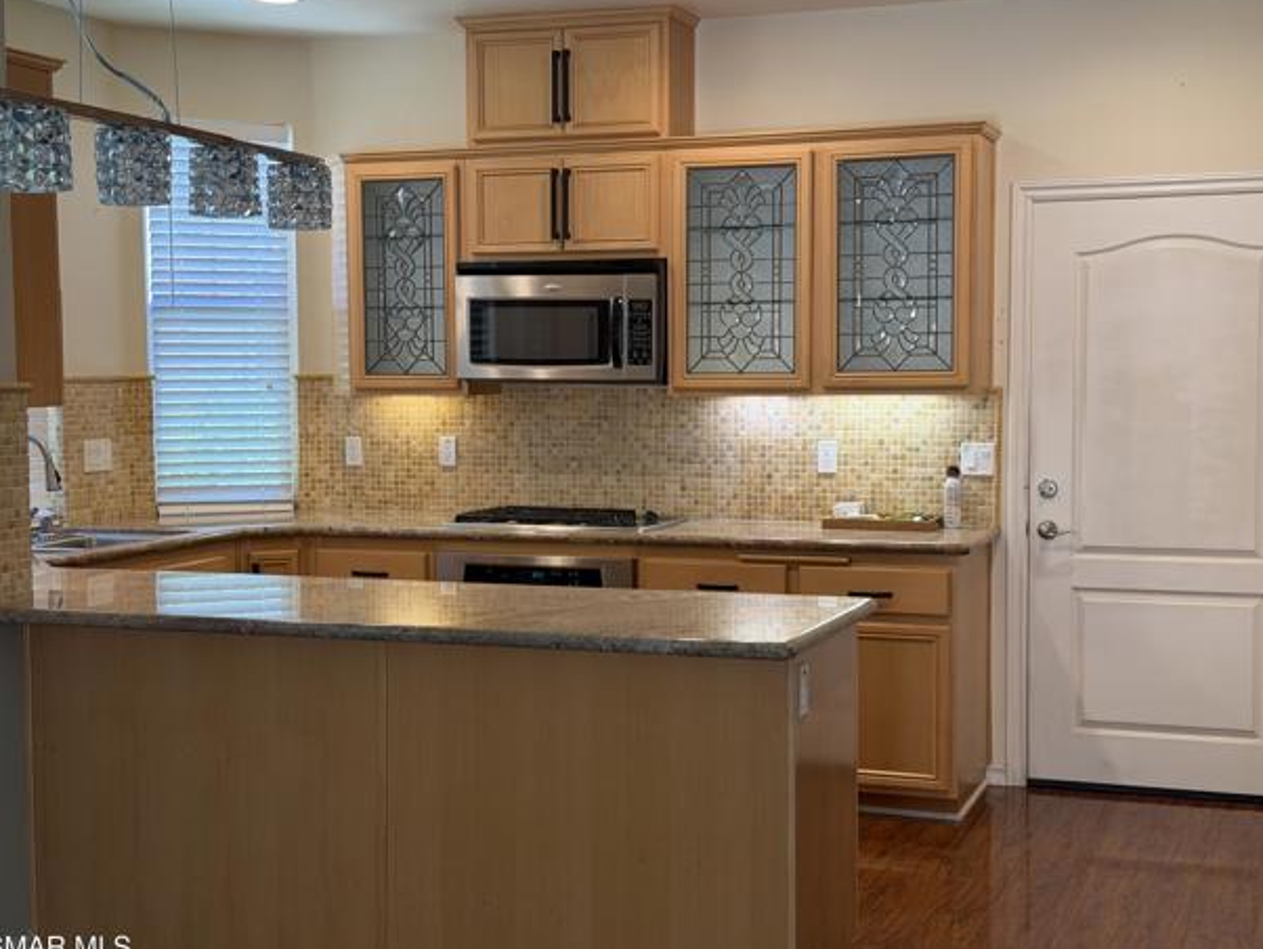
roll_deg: +0.4
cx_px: 634
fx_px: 1862
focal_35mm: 51
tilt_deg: -3.5
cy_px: 489
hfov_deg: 37.5
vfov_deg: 28.6
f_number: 1.78
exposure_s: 1/120
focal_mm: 6.76
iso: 160
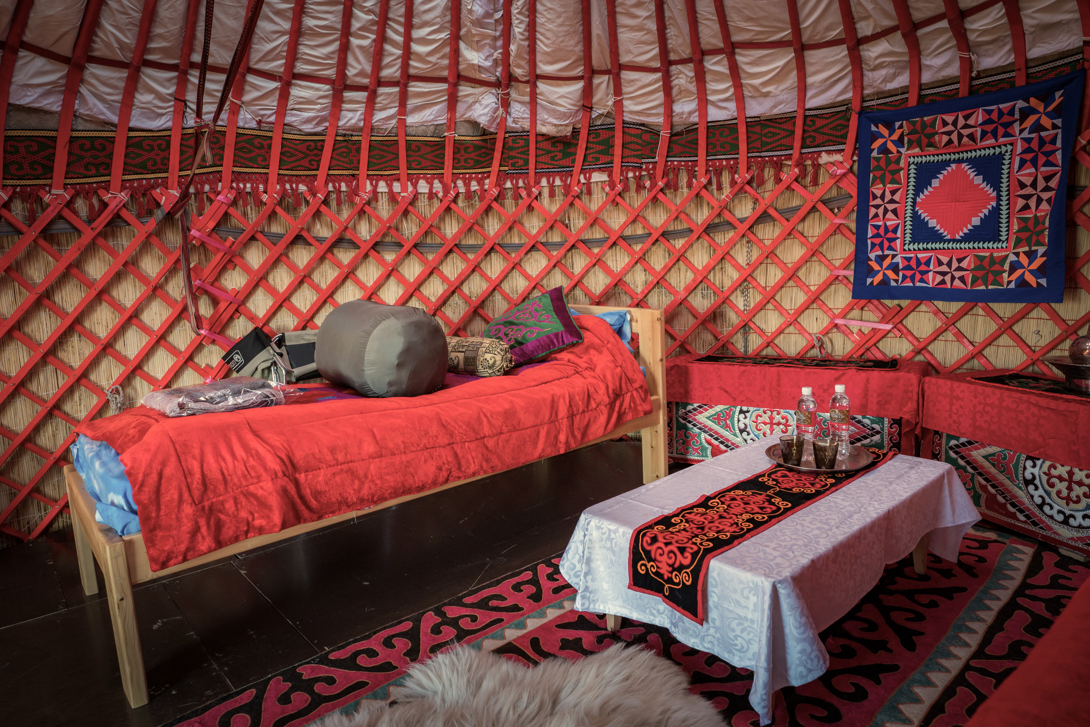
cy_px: 364
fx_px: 636
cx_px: 545
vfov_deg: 59.5
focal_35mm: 21
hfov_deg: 81.2
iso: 400
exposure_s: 1/125
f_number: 3.5
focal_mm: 14
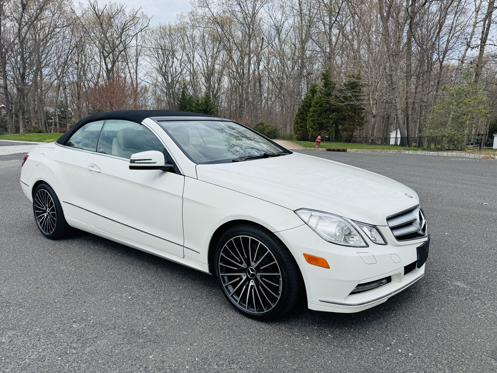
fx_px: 345
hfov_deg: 71.6
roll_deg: -0.5
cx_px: 248
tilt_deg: -11.9
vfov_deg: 56.8
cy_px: 186
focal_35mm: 24
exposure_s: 1/4950
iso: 80
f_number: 1.78
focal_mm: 6.76
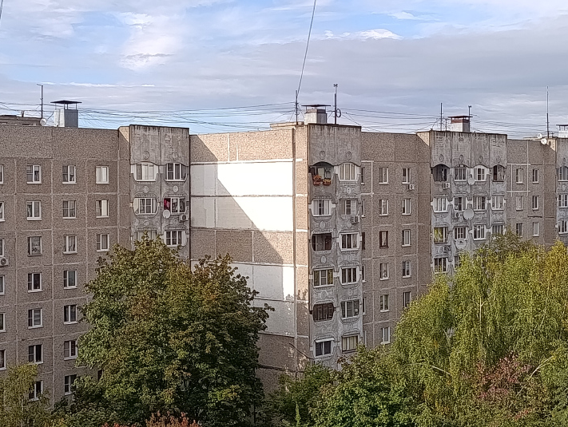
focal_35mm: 64
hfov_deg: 30.2
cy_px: 185
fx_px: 1051
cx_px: 247
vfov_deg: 23.0
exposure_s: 1/377
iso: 50
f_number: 1.7
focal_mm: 6.11
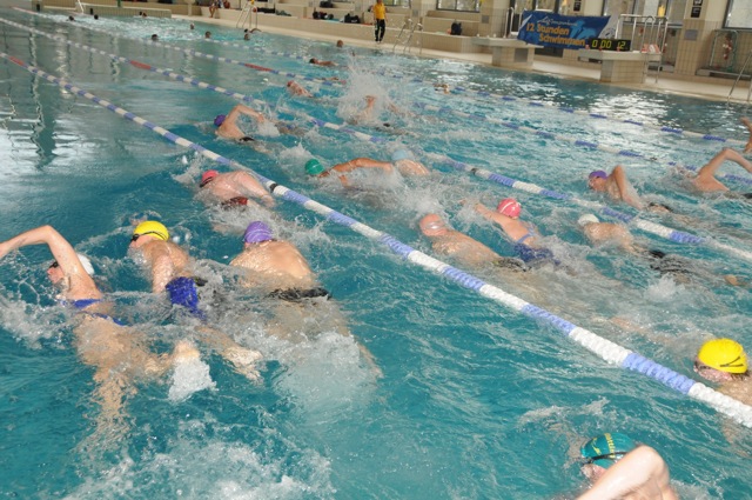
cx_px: 376
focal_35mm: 39
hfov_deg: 49.6
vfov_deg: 34.1
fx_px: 814
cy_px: 250
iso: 800
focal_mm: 26
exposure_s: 1/60
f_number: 7.1
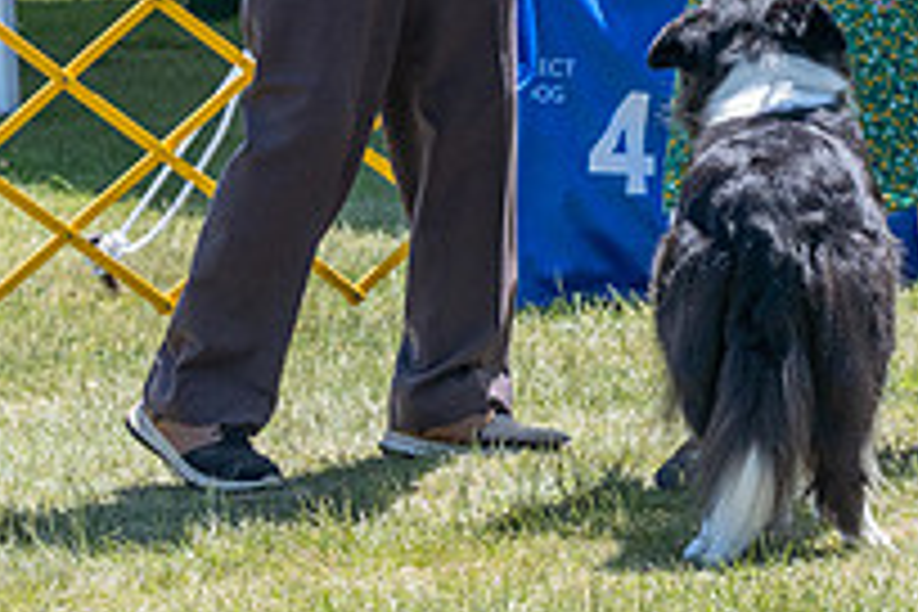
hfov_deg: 6.8
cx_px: 675
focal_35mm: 301
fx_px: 7675
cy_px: -146
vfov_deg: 4.6
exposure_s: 1/1600
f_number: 7.1
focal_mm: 106
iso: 1250
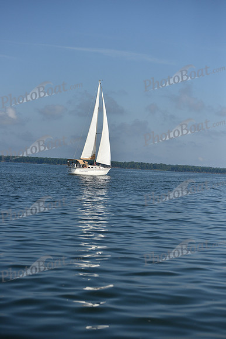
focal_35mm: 70
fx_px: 659
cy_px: 170
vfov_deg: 28.8
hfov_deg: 19.5
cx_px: 113
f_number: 4
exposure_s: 1/8000
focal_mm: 70
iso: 320
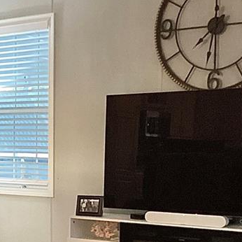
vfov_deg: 18.0
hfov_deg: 17.6
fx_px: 751
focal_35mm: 95
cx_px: -26
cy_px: 223
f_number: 2.4
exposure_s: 1/30
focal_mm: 3.3
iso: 320
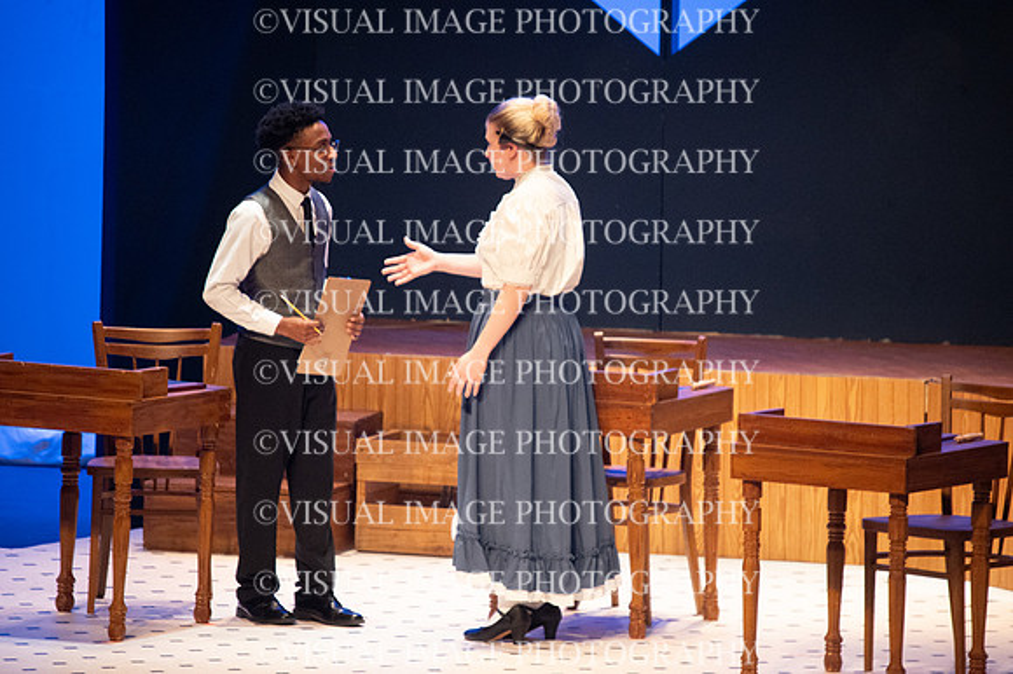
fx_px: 11811
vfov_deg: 3.3
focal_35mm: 420
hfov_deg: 4.9
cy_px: 337
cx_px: 506
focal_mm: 420
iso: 10000
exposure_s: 1/160
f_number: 6.3
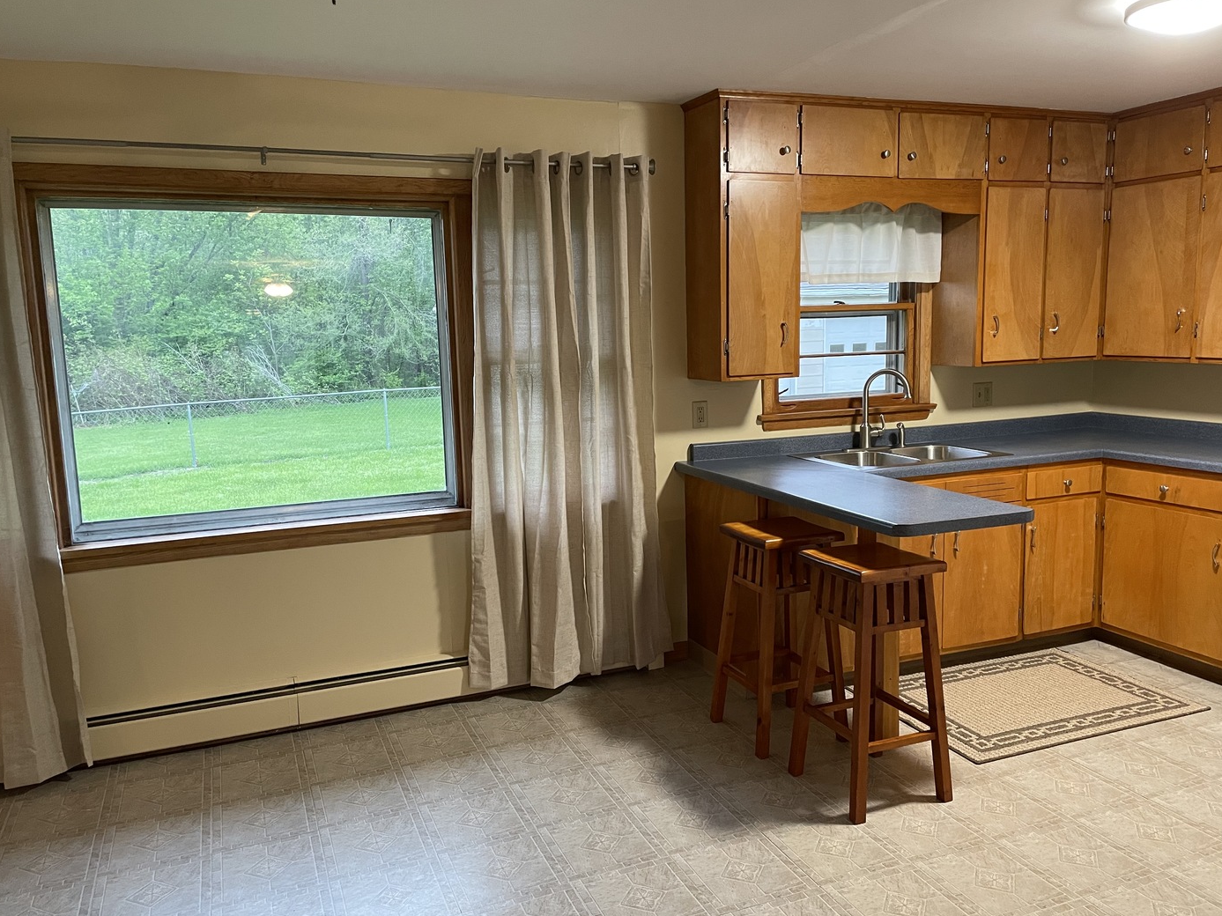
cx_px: 624
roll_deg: +1.5
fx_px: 953
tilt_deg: -8.2
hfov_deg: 65.3
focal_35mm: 27
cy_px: 470
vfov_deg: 51.3
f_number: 1.6
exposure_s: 1/60
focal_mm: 4.2
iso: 250
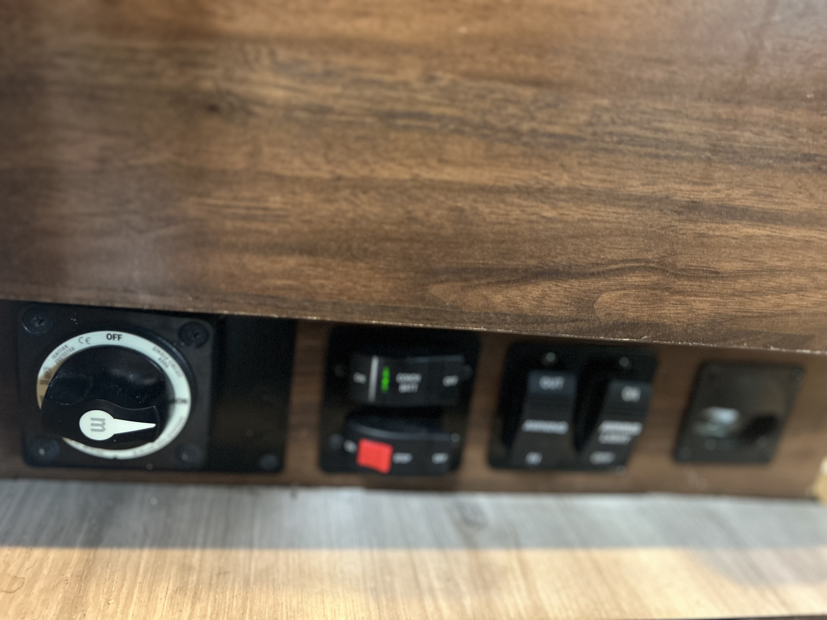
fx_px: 621
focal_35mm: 26
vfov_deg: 53.1
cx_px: 414
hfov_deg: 67.3
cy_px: 310
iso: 640
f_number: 1.5
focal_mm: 5.7
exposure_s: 1/35
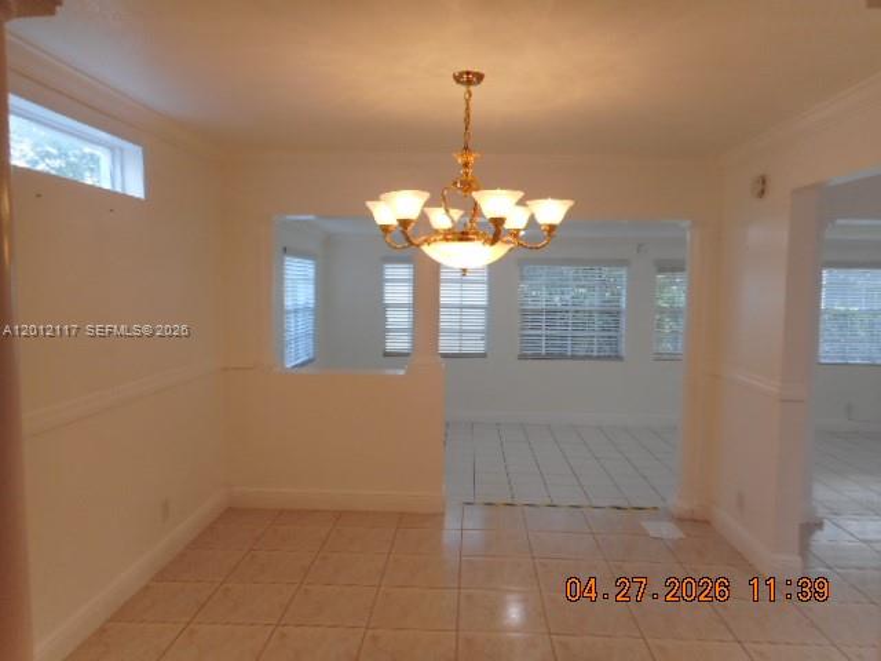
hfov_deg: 69.4
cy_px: 330
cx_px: 440
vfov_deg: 54.9
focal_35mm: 25
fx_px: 636
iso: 80
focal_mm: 4.5
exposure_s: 1/30
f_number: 3.7
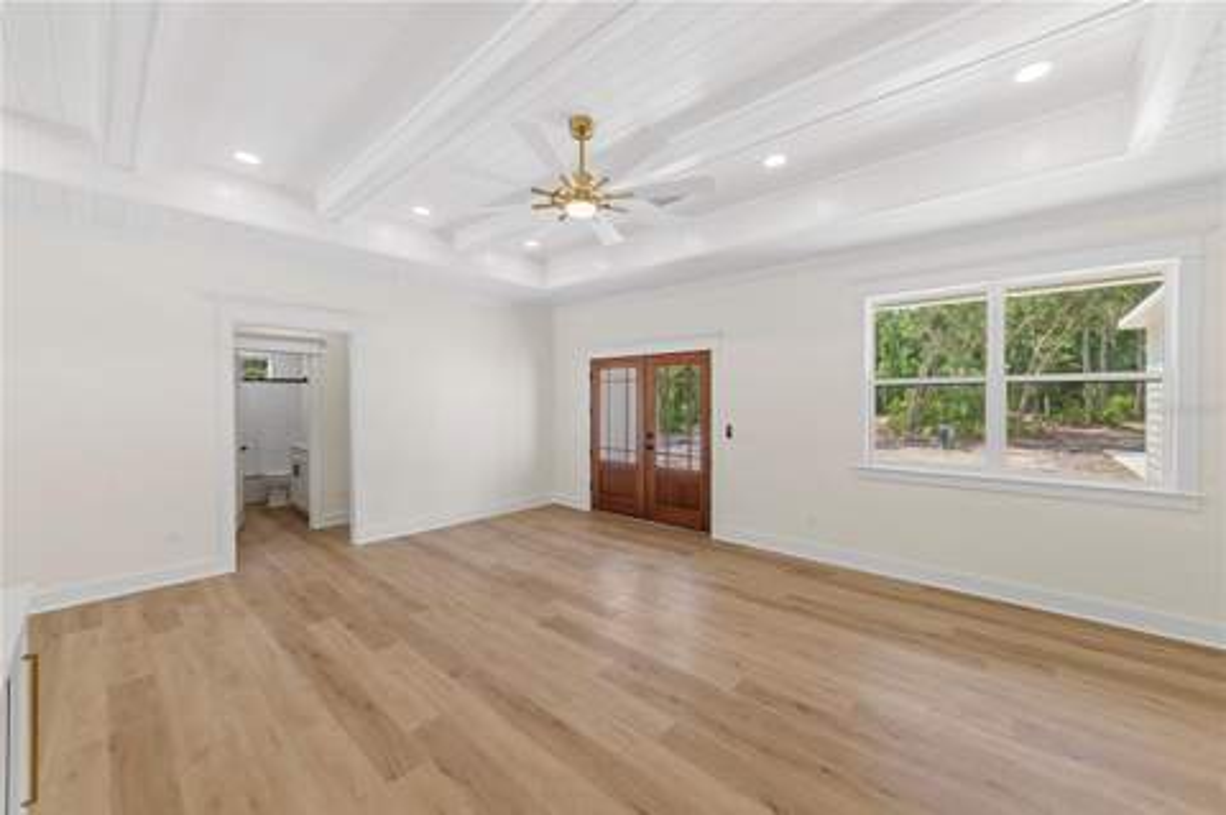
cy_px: 408
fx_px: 476
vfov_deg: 81.1
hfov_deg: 104.3
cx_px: 613
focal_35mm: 14
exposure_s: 1/6
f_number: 11
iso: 160
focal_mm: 14
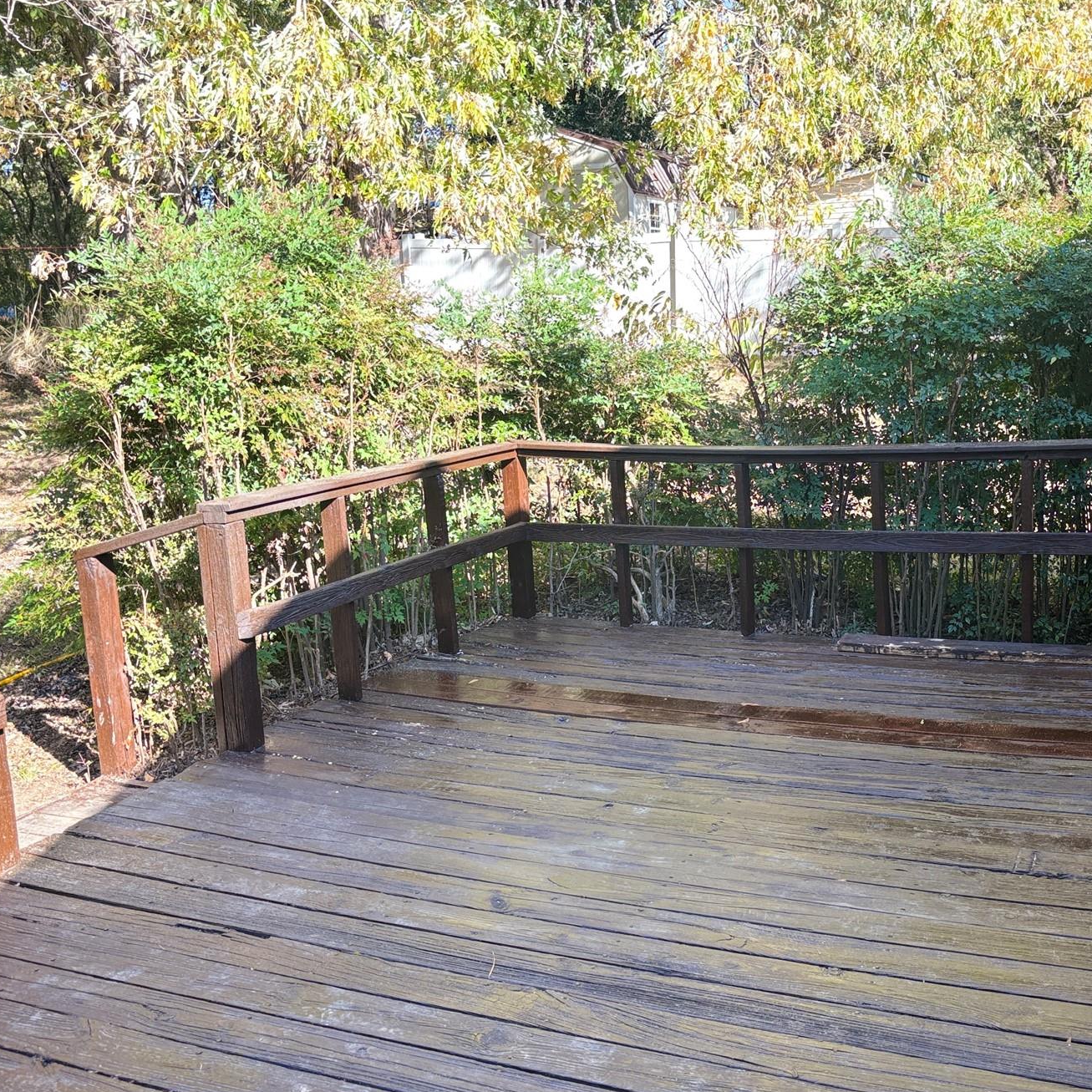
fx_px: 1285
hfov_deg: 45.7
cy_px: 546
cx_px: 671
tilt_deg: -11.5
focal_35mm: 36
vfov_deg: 46.0
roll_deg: +1.6
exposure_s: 1/172
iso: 64
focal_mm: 5.96
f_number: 1.6
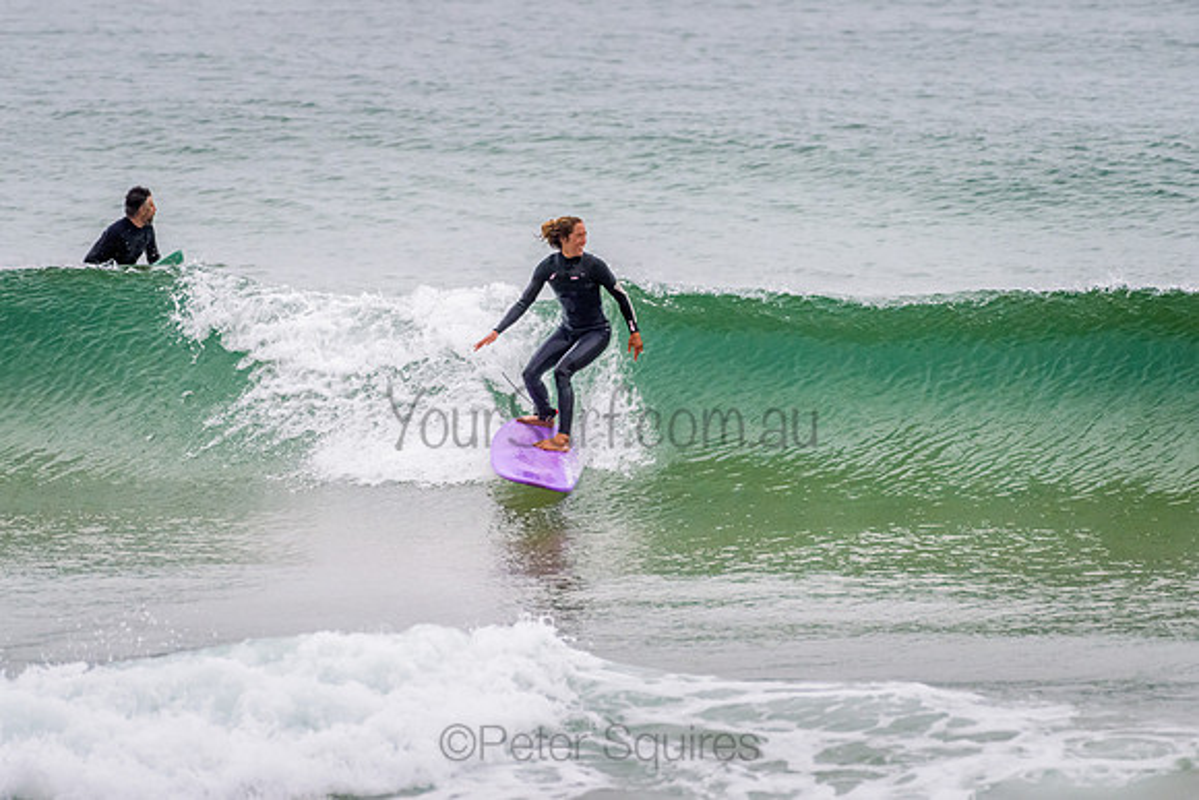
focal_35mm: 613
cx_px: 564
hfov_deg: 3.4
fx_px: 20431
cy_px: 359
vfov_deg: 2.2
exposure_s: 1/1000
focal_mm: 500
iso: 1000
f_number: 5.6
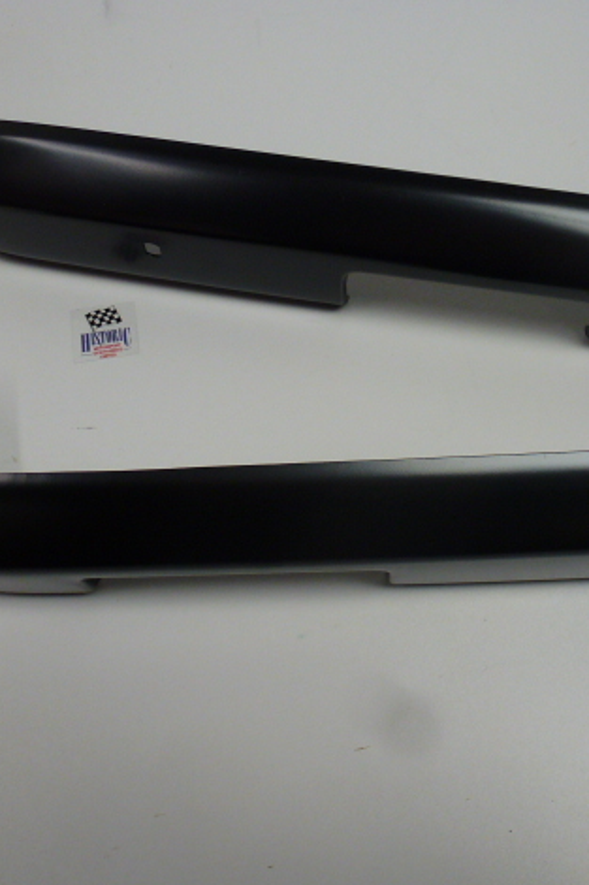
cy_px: 450
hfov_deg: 38.6
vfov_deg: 55.8
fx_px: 835
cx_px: 376
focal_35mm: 34
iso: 160
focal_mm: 4.3
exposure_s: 1/60
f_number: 3.3
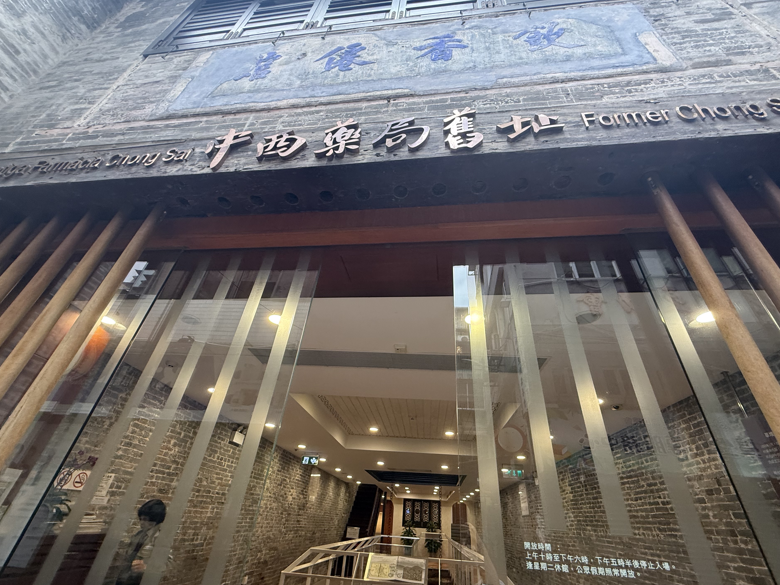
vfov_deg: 81.7
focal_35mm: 15
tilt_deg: +33.8
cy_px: 306
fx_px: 338
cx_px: 405
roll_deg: -5.3
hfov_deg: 98.1
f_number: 2.2
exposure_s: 1/100
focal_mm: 2.22
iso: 200
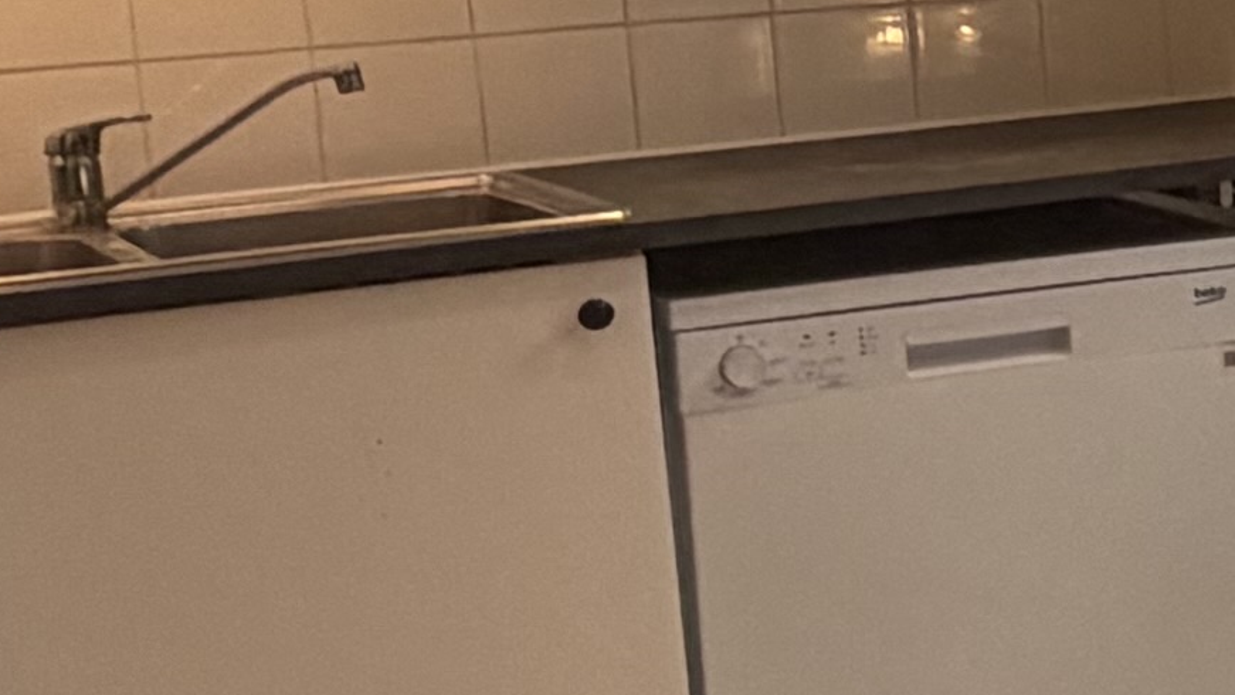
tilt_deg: -7.6
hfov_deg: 15.7
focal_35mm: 100
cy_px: 123
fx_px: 3275
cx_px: 2622
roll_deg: +1.4
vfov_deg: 12.1
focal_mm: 2.22
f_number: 2.2
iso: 125
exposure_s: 1/121
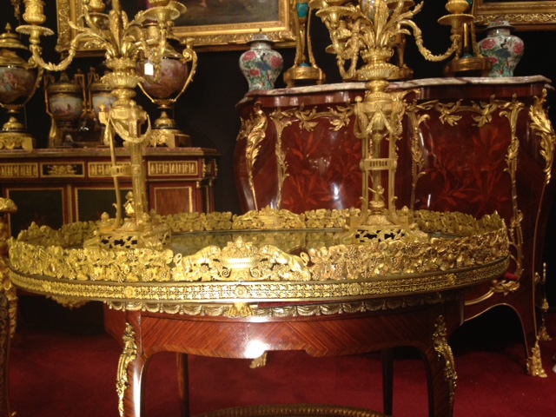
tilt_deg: -7.4
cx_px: 278
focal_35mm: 33
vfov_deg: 42.9
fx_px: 530
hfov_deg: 55.4
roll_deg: +0.2
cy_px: 208
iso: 160
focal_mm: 4.12
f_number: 2.4
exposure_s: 1/20
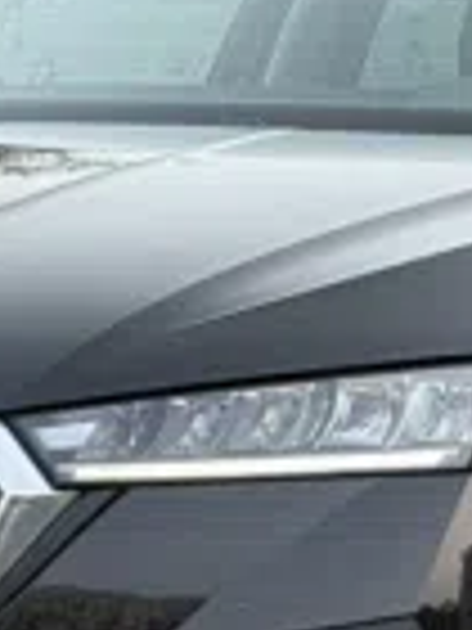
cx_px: 526
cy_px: 328
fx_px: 8290
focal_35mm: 456
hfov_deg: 3.3
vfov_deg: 4.3
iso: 100
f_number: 2.8
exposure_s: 1/100
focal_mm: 16.89
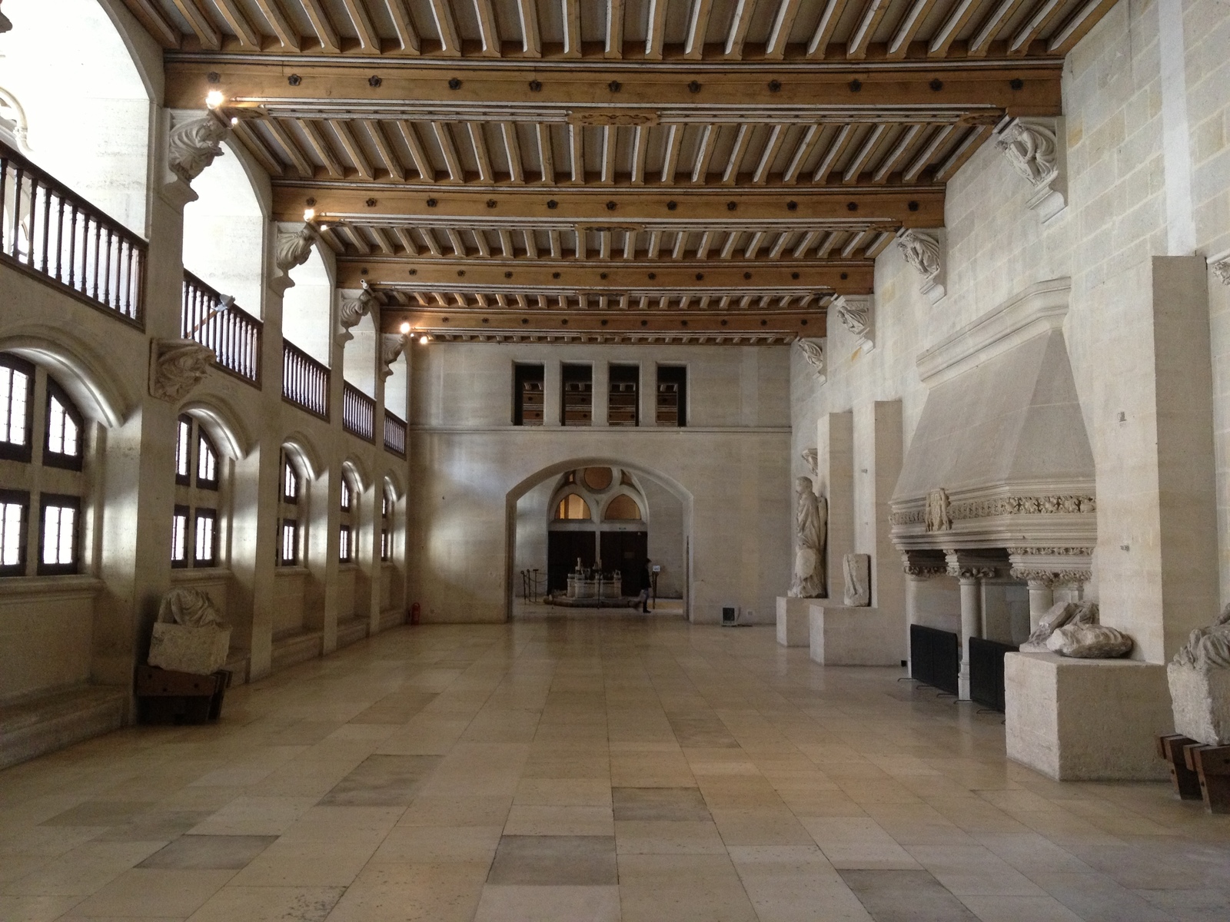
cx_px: 615
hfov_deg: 52.6
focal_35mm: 35
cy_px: 461
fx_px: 1244
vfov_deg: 40.7
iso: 200
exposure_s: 1/20
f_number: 2.4
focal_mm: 4.28
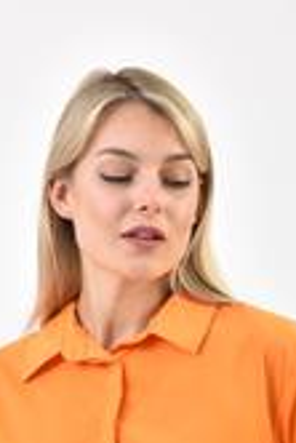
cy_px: 571
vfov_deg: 5.8
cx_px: 120
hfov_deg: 3.9
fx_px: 4332
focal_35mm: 352
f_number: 6.3
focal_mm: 130
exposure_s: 1/160
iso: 100
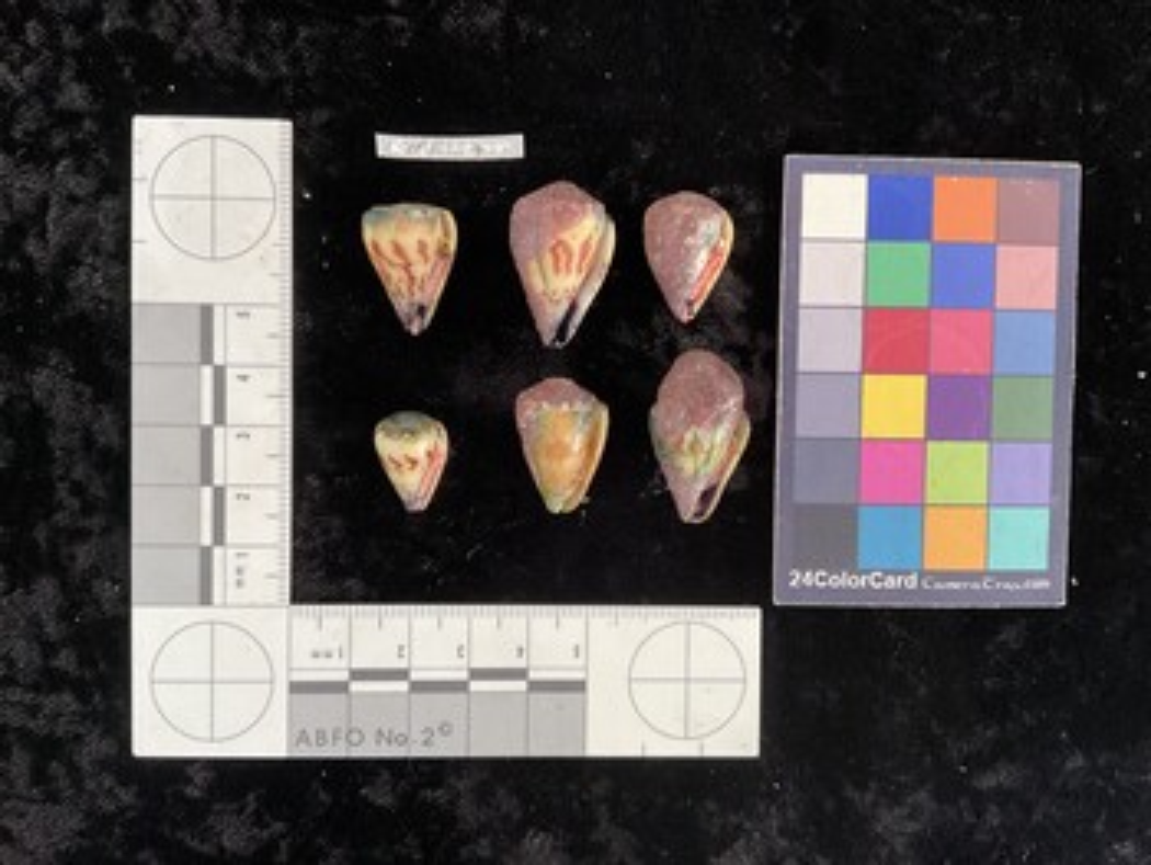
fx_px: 965
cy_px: 432
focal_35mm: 29
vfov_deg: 48.3
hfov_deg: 61.6
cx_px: 576
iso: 100
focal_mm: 3
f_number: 1.8
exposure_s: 1/60
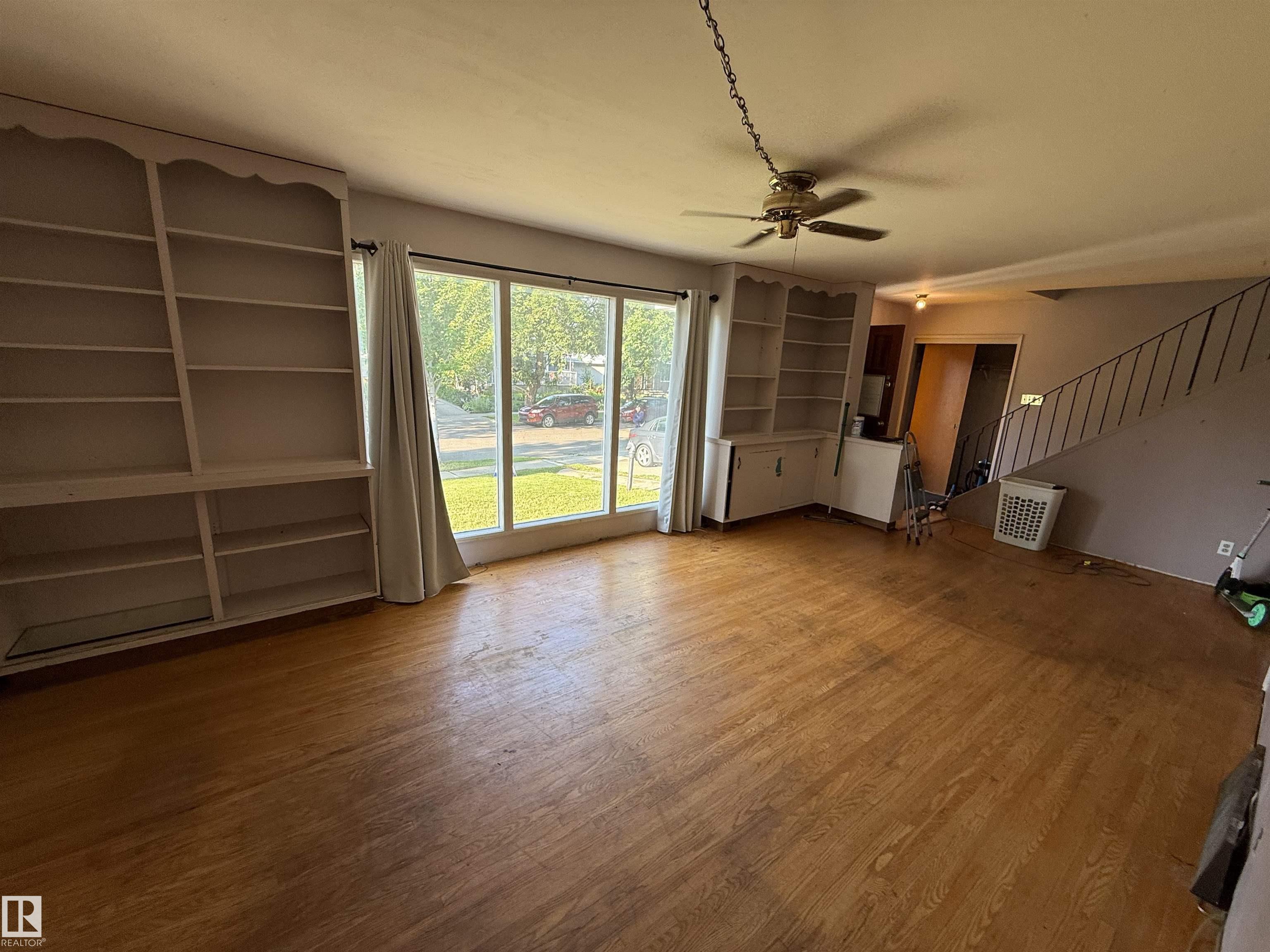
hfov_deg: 102.1
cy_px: 476
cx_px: 635
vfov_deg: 85.7
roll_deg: -3.6
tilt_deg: -10.8
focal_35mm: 14
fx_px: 514
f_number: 2.2
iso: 50
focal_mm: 2.22
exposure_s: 1/99
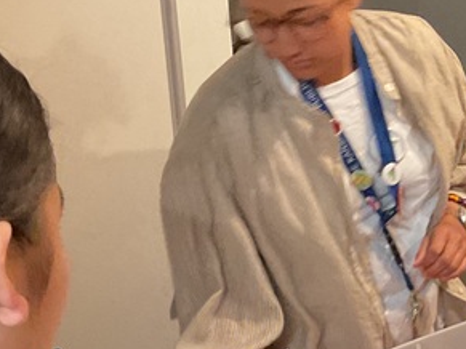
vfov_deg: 14.5
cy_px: 213
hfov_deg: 18.0
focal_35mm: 102
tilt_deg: -18.5
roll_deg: +0.0
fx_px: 1373
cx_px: 612
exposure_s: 1/50
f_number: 1.8
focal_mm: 3
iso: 250
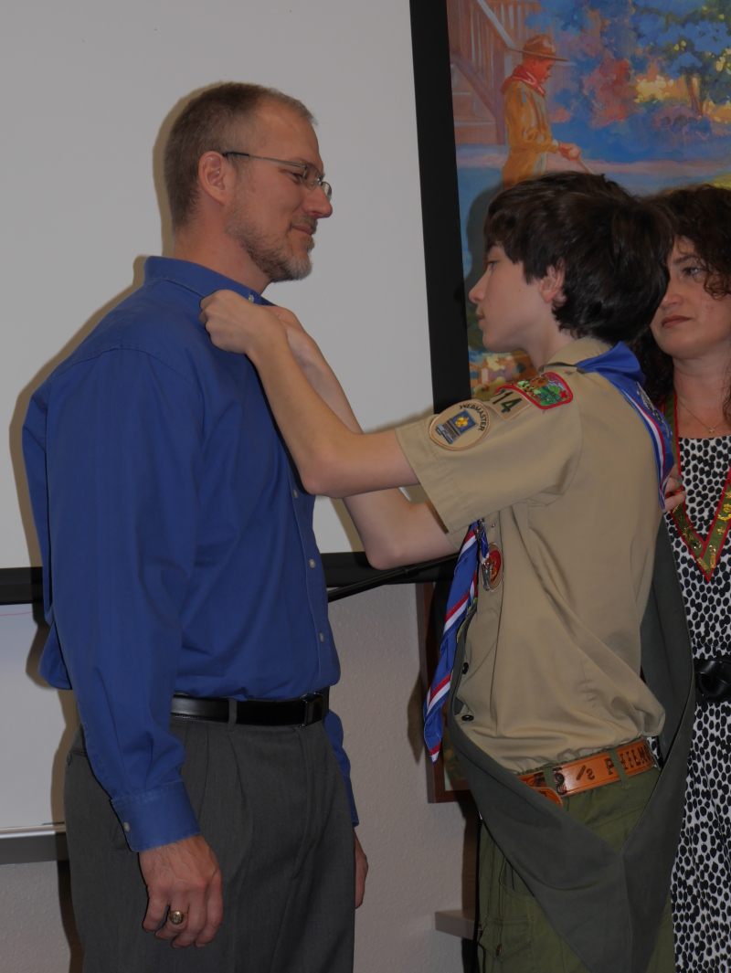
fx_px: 3094
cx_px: 366
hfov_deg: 13.5
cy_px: 486
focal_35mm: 110
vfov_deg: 17.9
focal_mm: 55
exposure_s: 1/60
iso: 200
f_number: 5.1
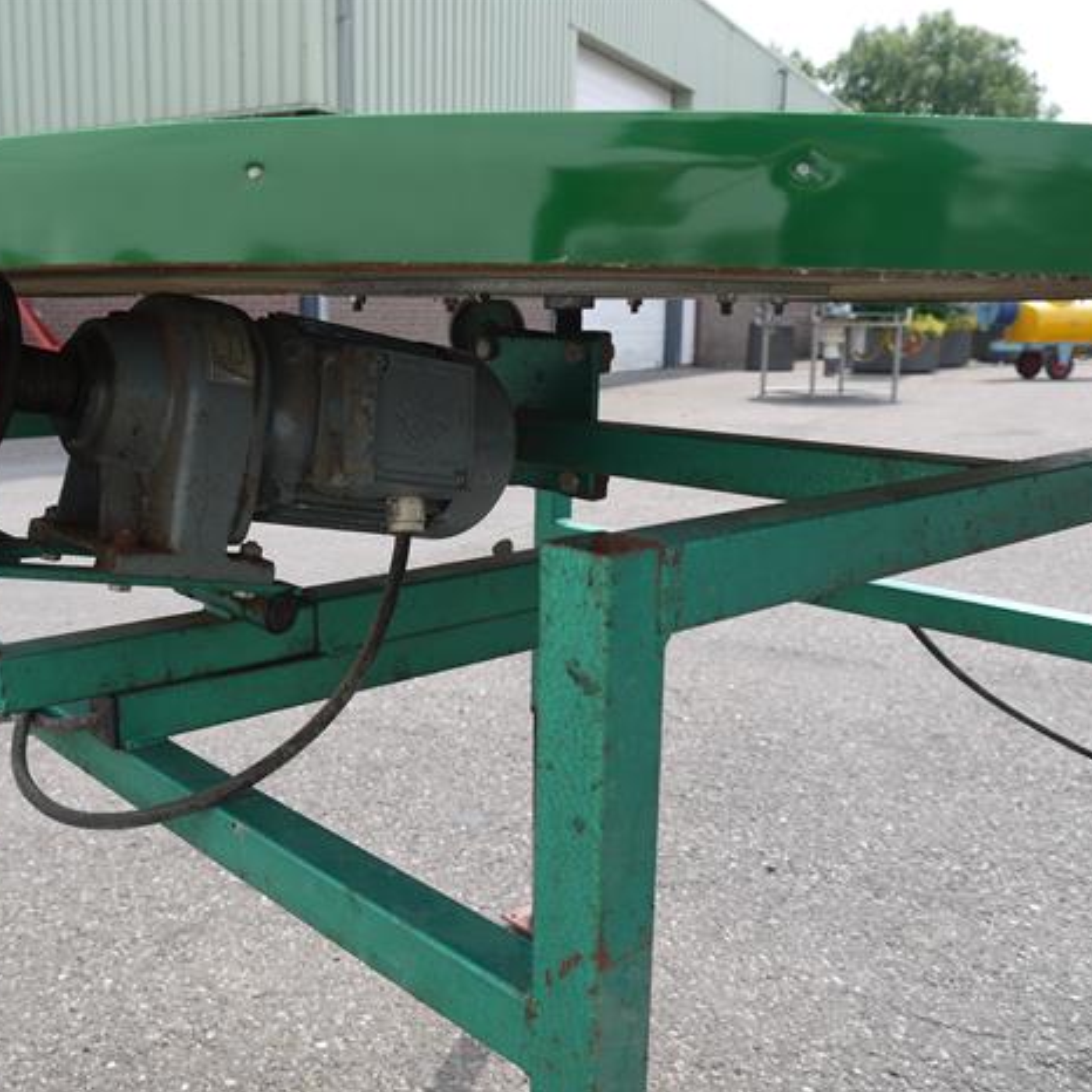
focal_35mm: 34
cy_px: 548
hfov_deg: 47.8
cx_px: 377
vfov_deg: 48.5
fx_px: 1213
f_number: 5.6
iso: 100
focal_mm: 14
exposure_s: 1/320
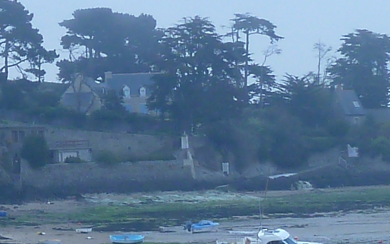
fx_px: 2710
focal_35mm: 255
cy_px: 187
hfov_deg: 8.1
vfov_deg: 5.1
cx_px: -198
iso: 80
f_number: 3.7
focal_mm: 6.9
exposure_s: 1/100
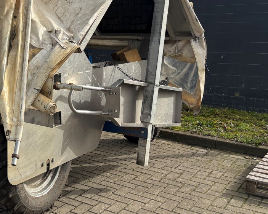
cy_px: 17
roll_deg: +0.4
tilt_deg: -0.4
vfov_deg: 27.9
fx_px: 412
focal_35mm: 52
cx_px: 21
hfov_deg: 33.9
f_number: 1.6
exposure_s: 1/3311
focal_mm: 5.96
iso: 50
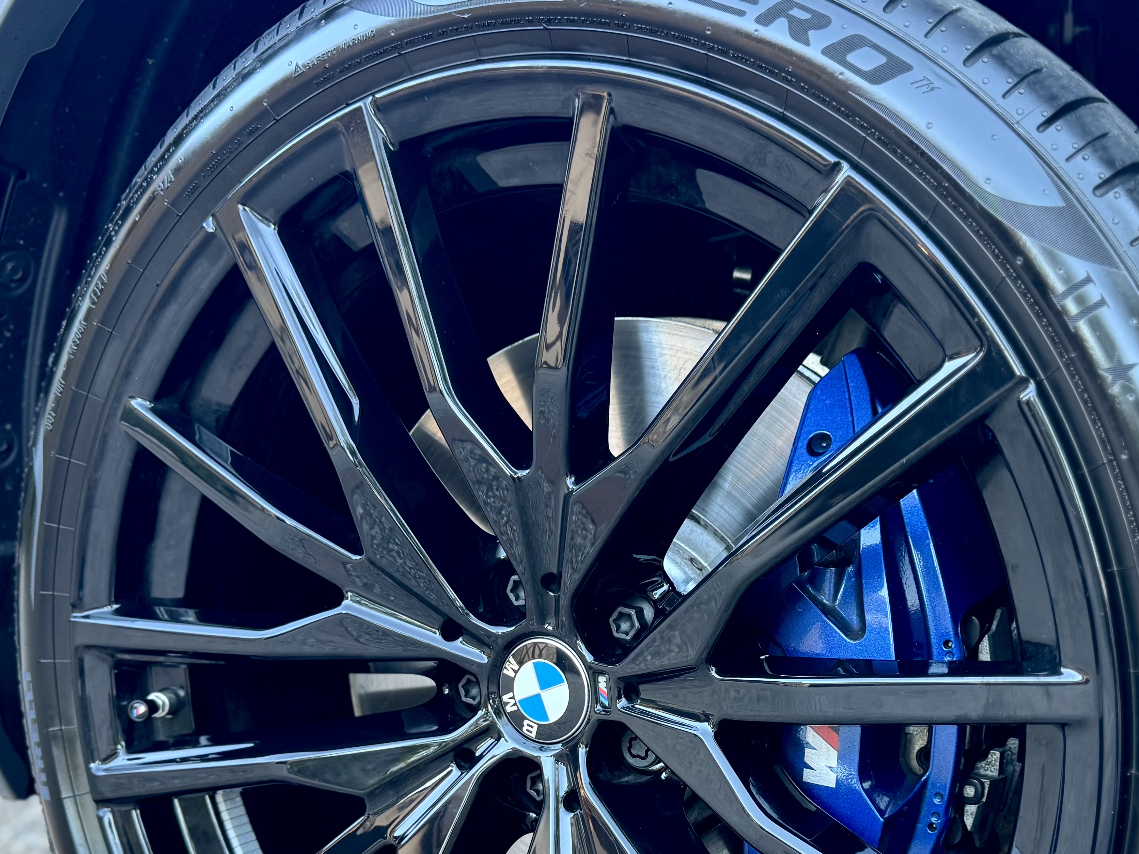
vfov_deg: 34.3
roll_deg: +0.0
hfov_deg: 45.7
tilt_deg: -10.1
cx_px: 639
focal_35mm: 41
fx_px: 1349
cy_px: 654
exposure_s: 1/73
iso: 200
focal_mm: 6.76
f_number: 1.78
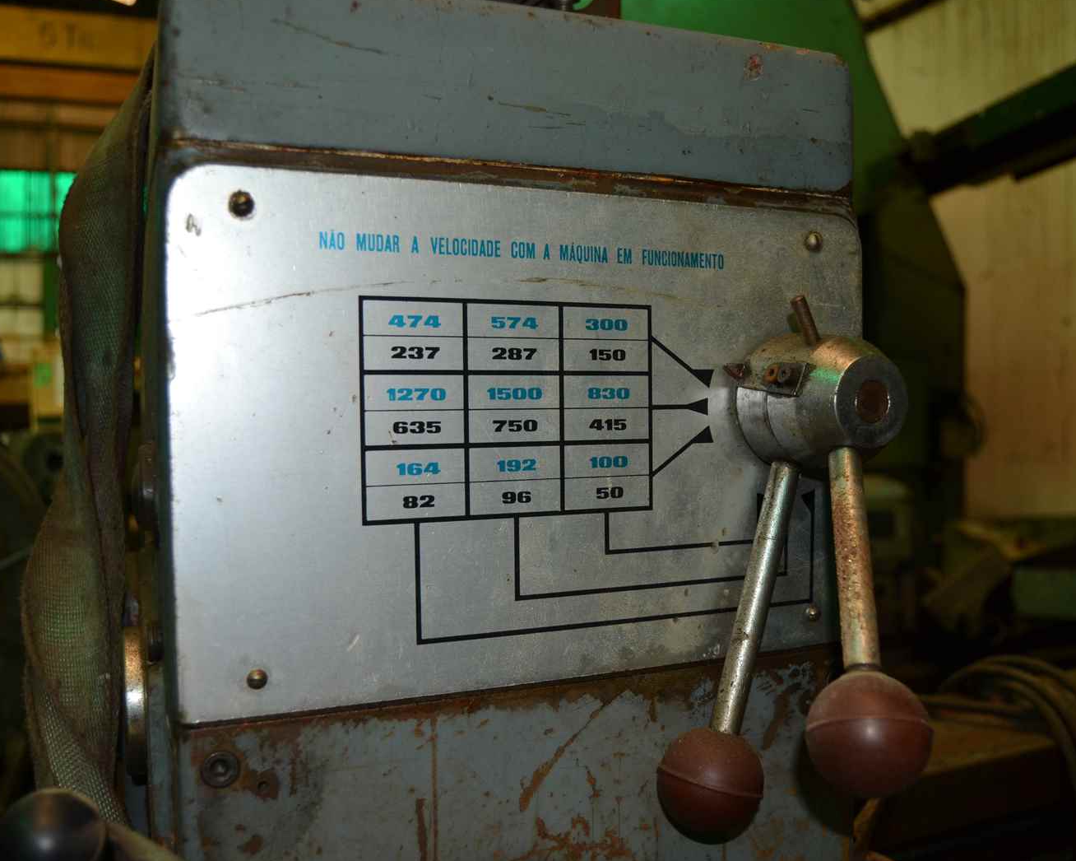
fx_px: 987
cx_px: 559
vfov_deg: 47.1
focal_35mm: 31
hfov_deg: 57.2
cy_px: 433
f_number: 3.5
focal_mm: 18
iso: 220
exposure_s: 1/60
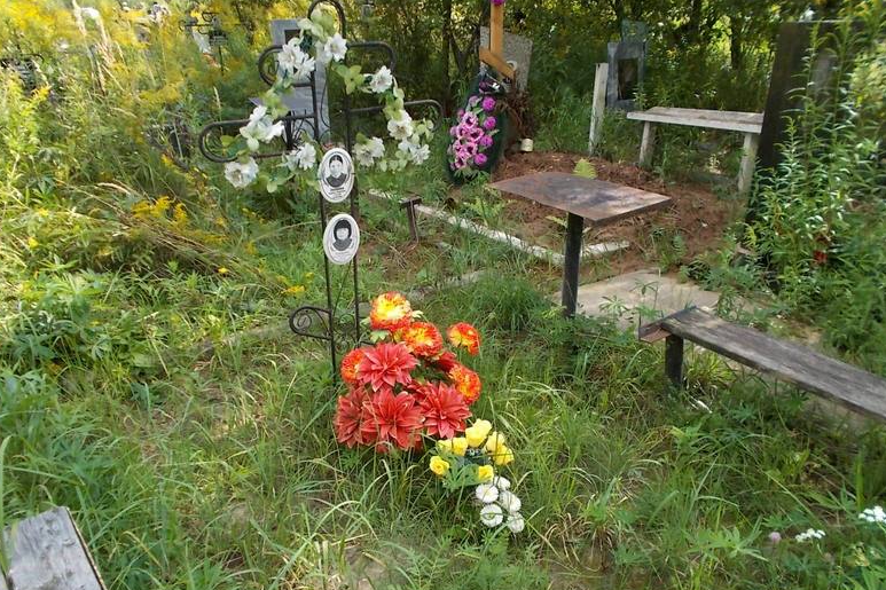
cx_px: 442
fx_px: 689
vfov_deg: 46.3
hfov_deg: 65.5
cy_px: 323
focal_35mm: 28
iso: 80
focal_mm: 4.6
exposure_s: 1/250
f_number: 3.2
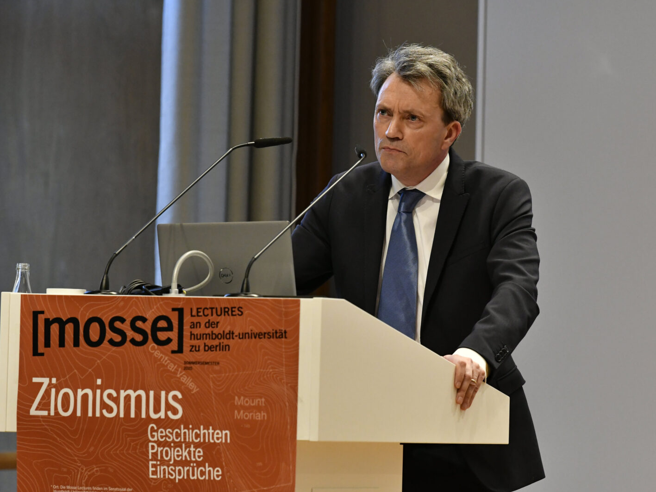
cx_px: 363
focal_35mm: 293
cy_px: 246
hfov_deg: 6.8
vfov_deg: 5.1
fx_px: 5553
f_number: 4.5
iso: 3200
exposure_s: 1/400
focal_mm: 180
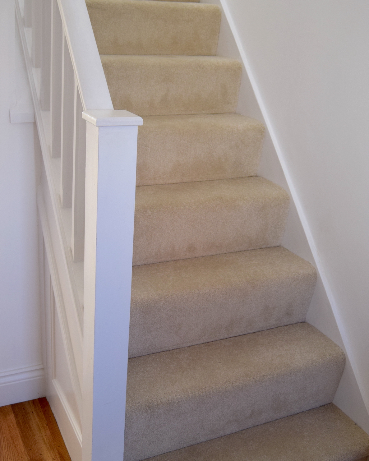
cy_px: 211
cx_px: 171
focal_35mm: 41
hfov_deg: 36.5
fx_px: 560
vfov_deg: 44.7
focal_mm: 18
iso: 400
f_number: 4
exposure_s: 1/60
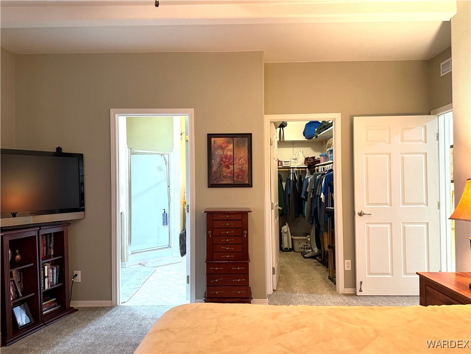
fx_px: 327
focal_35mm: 24
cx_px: 236
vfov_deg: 56.8
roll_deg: +1.0
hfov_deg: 71.6
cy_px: 177
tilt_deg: +1.5
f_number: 1.78
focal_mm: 6.76
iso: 400
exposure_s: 1/60
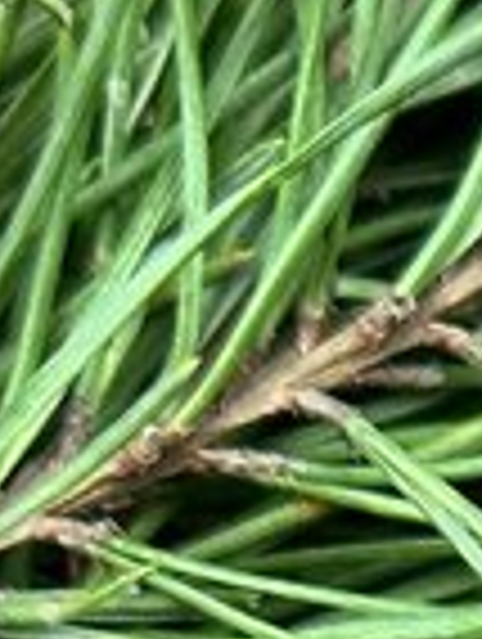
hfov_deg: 5.3
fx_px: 4998
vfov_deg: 6.9
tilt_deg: -80.3
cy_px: 1593
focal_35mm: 270
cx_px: 1266
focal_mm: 6.86
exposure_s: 1/100
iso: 125
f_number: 1.78
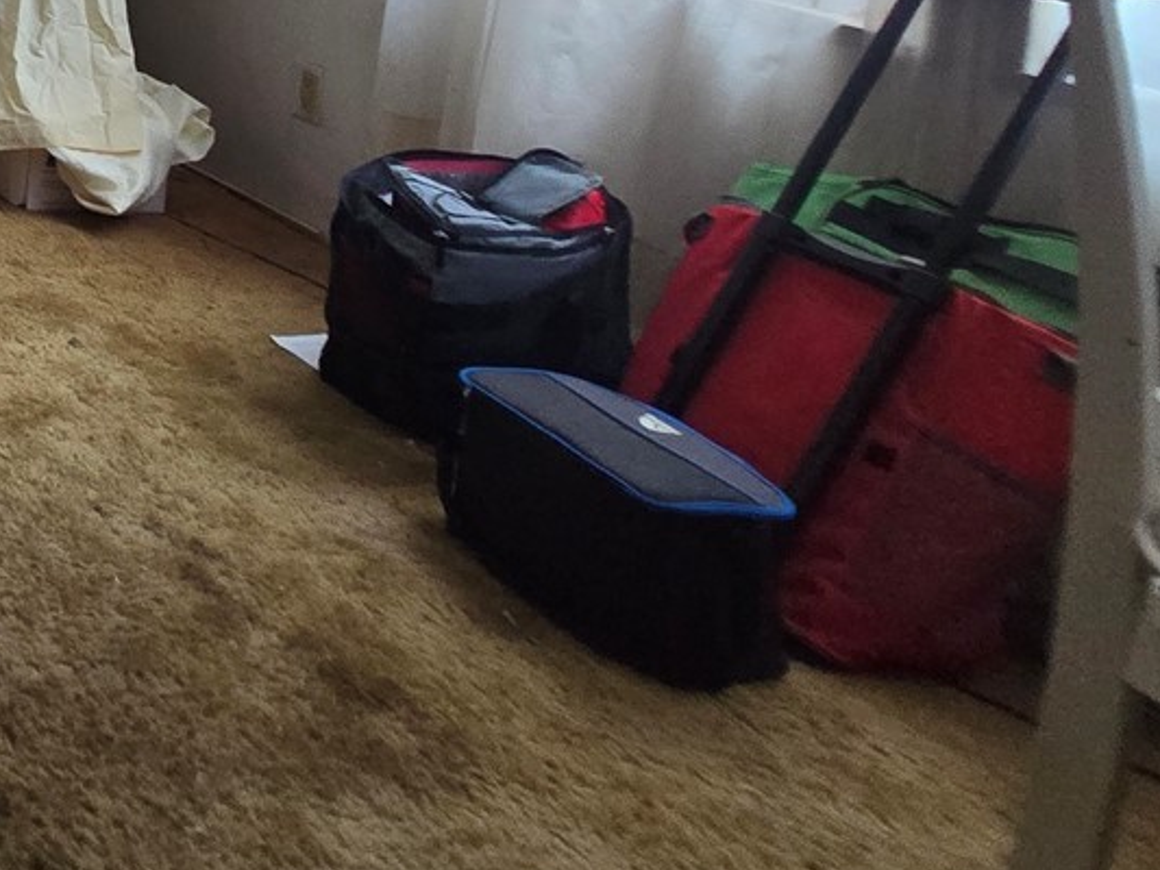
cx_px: -559
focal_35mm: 39
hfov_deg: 29.6
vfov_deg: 28.8
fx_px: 1307
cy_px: -304
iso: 320
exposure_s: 1/60
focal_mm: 2.2
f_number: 2.2
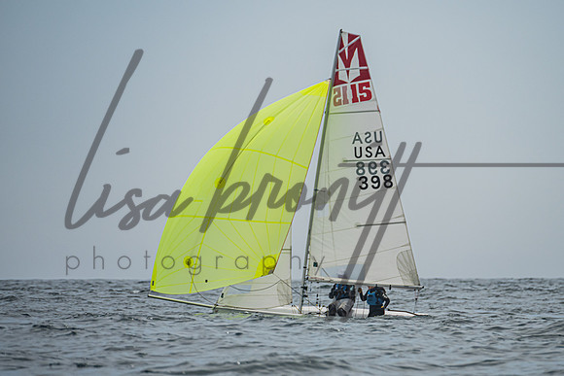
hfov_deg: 4.3
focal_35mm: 483
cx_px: 335
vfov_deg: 2.8
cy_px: 180
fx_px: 7564
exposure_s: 1/2500
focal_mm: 360
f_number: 8
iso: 400
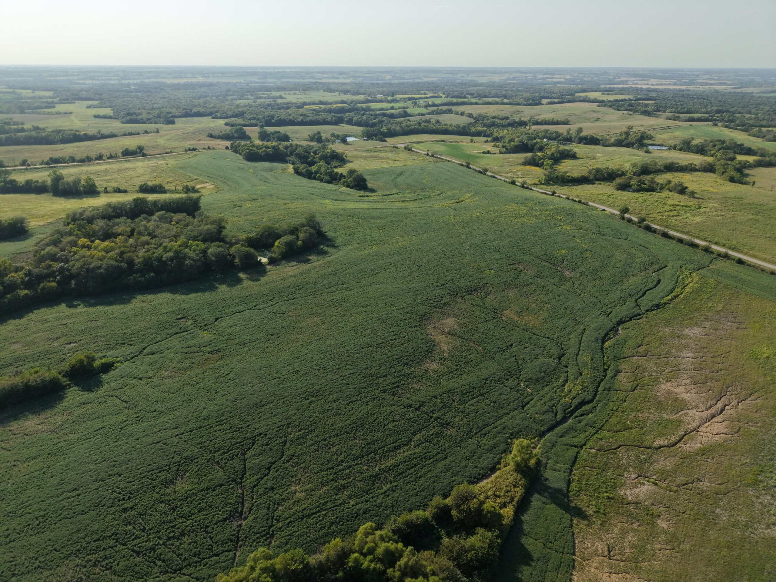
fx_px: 538
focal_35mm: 24
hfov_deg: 71.6
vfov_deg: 56.8
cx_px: 388
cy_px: 291
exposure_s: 1/640
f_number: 1.8
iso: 310
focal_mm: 8.67
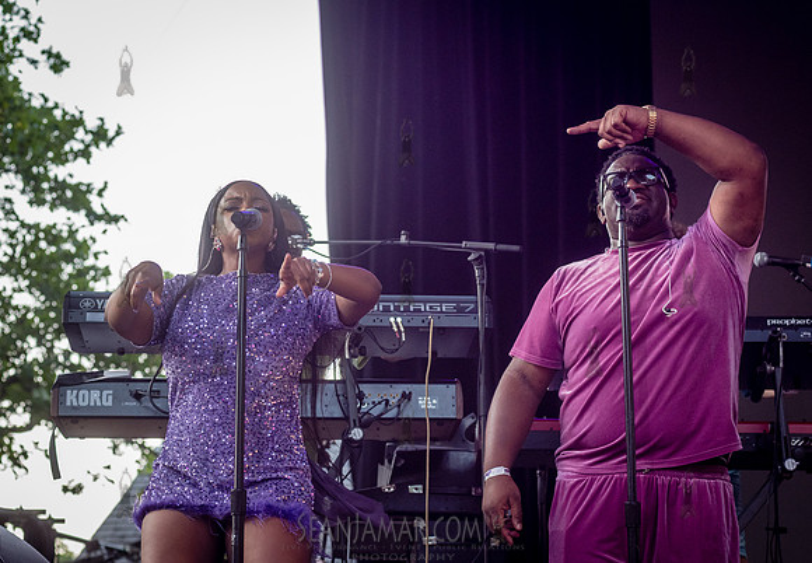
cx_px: 366
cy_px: 298
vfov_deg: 16.1
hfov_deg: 23.0
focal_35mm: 87
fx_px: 1992
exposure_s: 1/640
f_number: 4.5
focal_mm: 80
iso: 1600
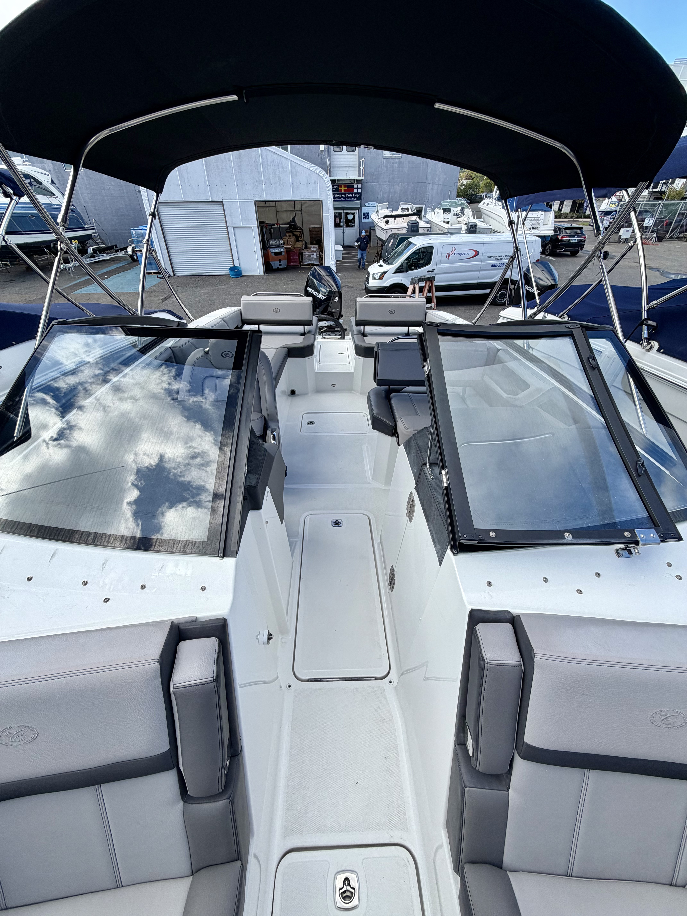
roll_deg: +0.4
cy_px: 458
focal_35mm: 14
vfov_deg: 102.1
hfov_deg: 85.7
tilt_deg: -35.1
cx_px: 344
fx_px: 370
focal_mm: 2.22
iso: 32
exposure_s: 1/770
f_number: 2.2
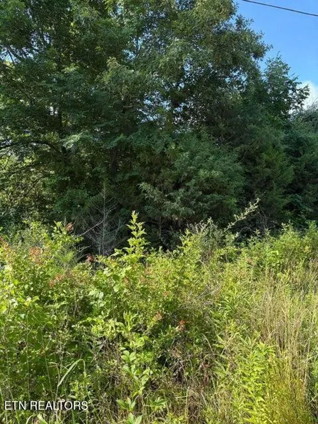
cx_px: 159
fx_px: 318
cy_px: 212
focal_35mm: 26
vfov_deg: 67.3
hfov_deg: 53.1
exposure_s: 1/566
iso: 50
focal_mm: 5.96
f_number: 1.6
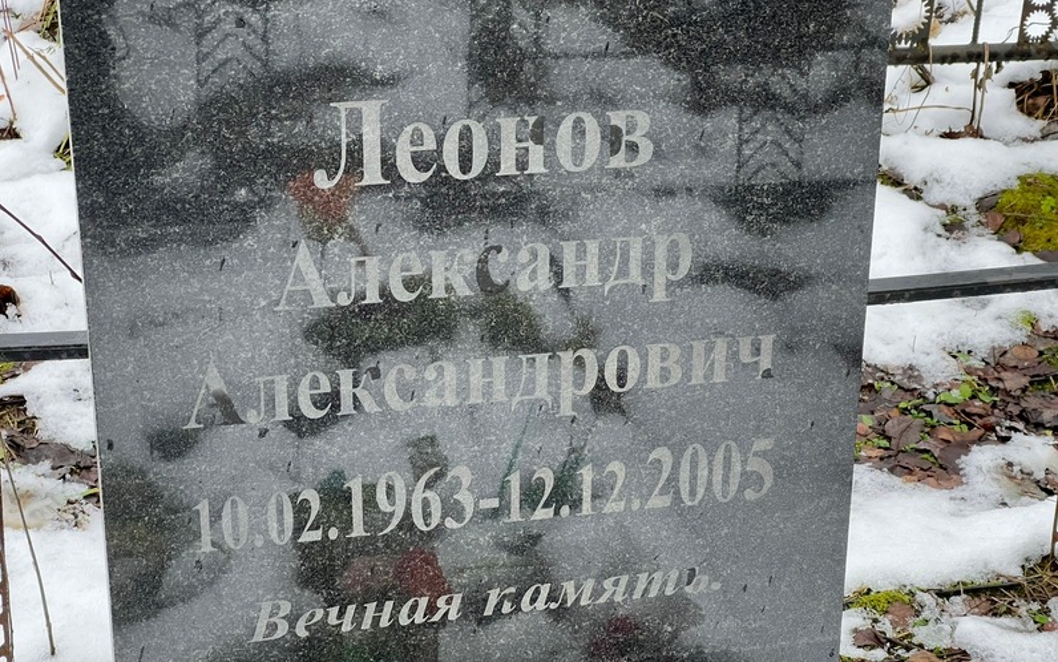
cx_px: 529
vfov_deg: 15.9
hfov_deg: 25.2
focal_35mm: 82
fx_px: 2365
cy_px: 371
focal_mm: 9
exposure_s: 1/99
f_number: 2.8
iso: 160
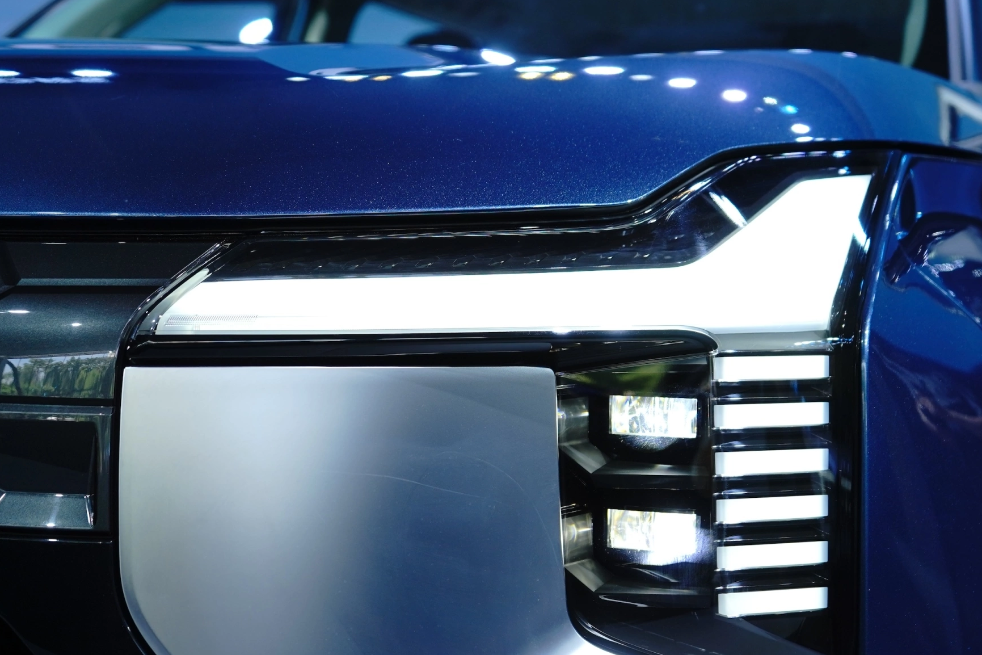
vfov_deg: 22.2
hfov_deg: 32.9
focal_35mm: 61
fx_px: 1664
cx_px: 479
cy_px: 393
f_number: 4.5
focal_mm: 44
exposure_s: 1/250
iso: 320
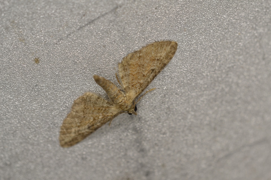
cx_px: 136
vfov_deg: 5.0
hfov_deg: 7.4
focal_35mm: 278
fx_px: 2089
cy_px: 90
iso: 400
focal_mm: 185
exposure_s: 1/125
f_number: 4
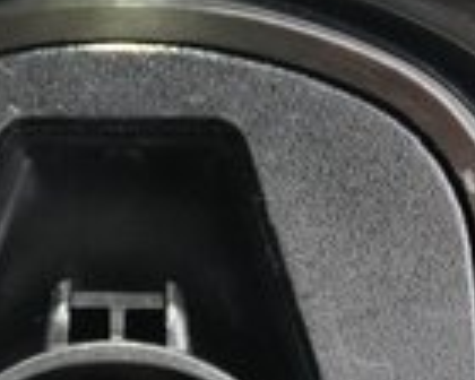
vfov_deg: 12.2
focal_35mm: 120
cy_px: 587
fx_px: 1687
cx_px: 122
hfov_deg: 16.0
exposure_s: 1/60
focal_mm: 28
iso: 12800
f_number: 2.8
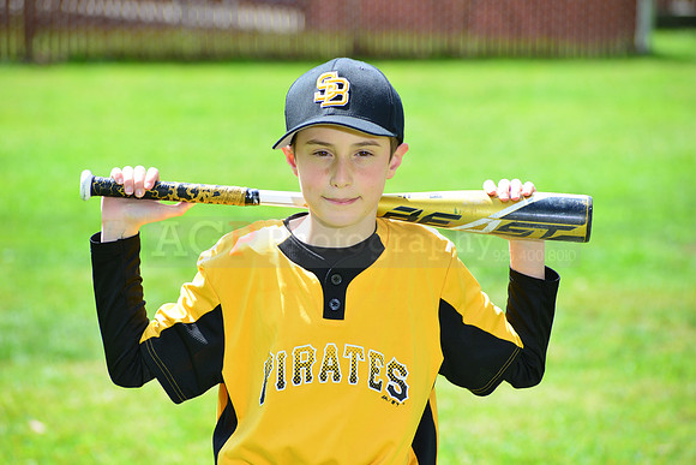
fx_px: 3867
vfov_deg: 6.9
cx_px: 348
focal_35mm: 200
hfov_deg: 10.3
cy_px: 232
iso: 200
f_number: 8
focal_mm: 200
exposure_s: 1/200
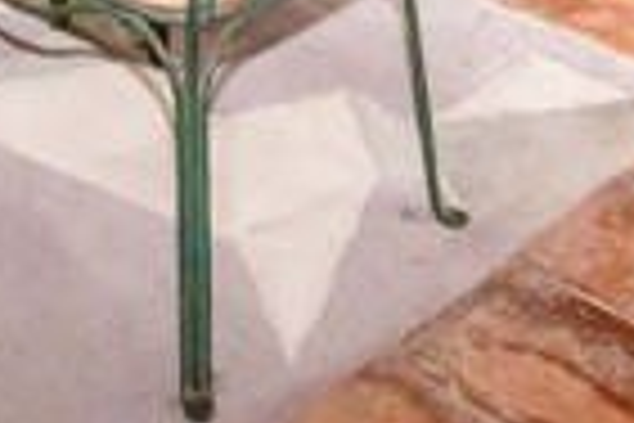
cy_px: -461
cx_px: -31
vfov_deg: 13.4
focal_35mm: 85
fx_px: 1497
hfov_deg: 22.8
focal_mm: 10
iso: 2500
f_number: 5.6
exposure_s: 1/30
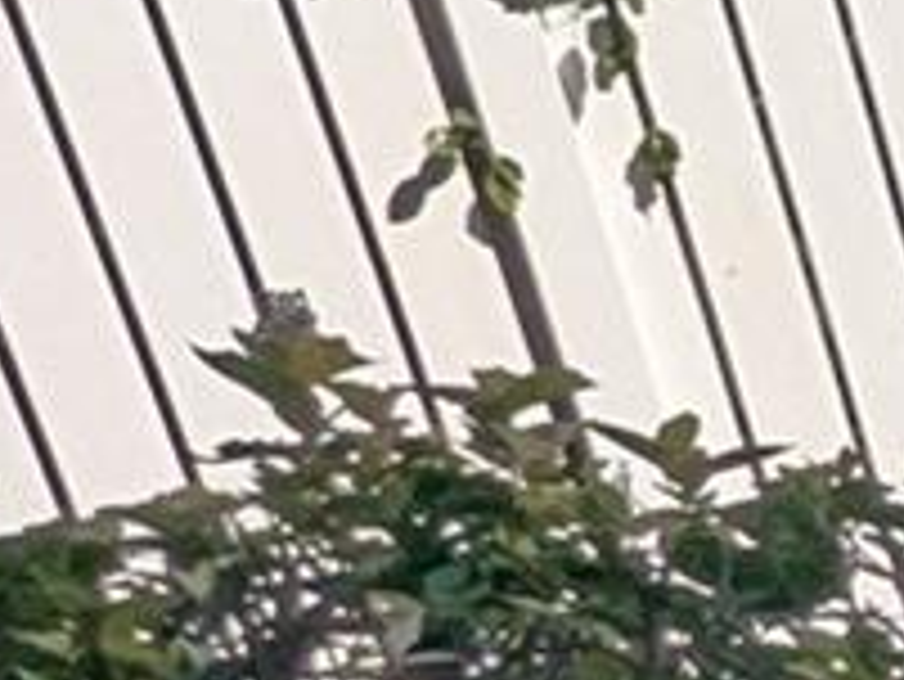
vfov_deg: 13.3
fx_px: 2691
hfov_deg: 8.6
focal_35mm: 103
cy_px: 1117
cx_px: 3463
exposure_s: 1/1616
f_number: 2.2
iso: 44
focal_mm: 1.95
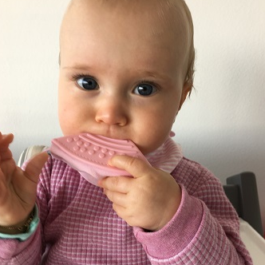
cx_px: 130
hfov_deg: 46.0
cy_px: 155
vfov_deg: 45.9
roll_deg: +2.0
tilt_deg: -11.2
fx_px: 312
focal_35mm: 36
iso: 25
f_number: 2.2
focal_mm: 4.15
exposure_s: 1/33
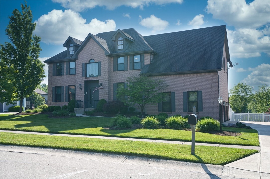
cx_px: 135
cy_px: 90
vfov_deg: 37.8
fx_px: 262
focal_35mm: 35
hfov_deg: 54.5
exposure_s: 1/80
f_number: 10
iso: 125
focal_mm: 35
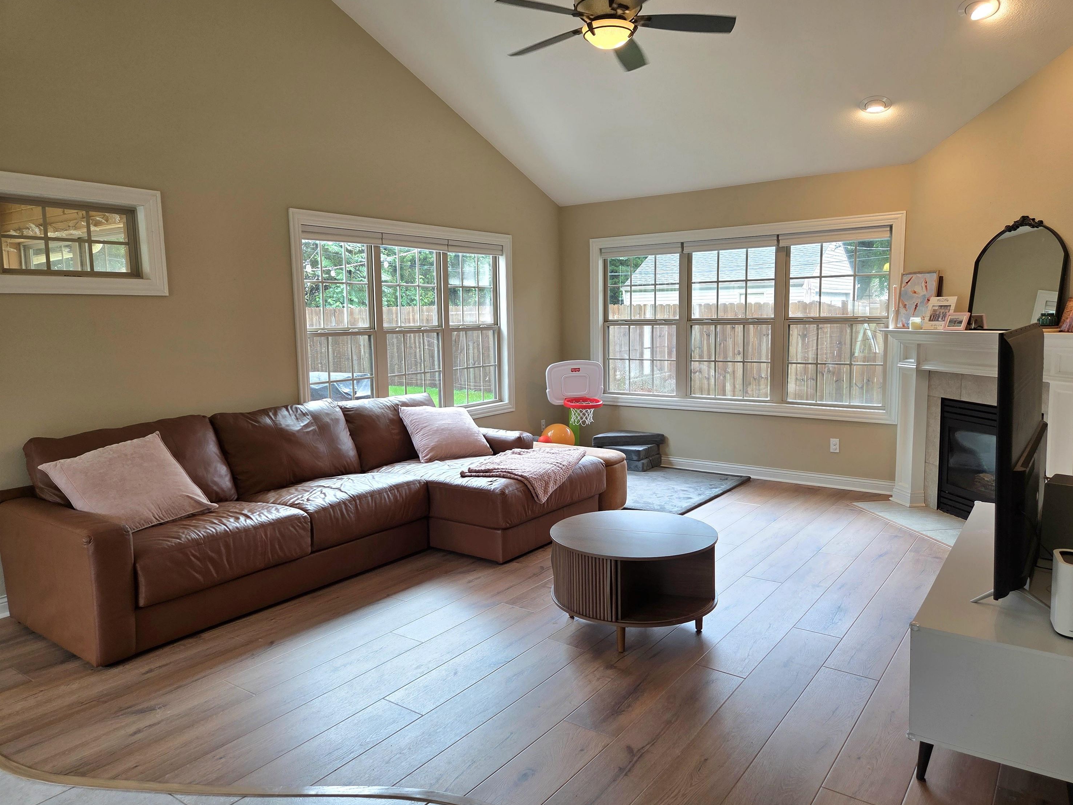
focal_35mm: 24
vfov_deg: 56.8
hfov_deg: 71.6
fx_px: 744
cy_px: 405
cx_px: 559
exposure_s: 1/120
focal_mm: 5.4
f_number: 1.8
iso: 80
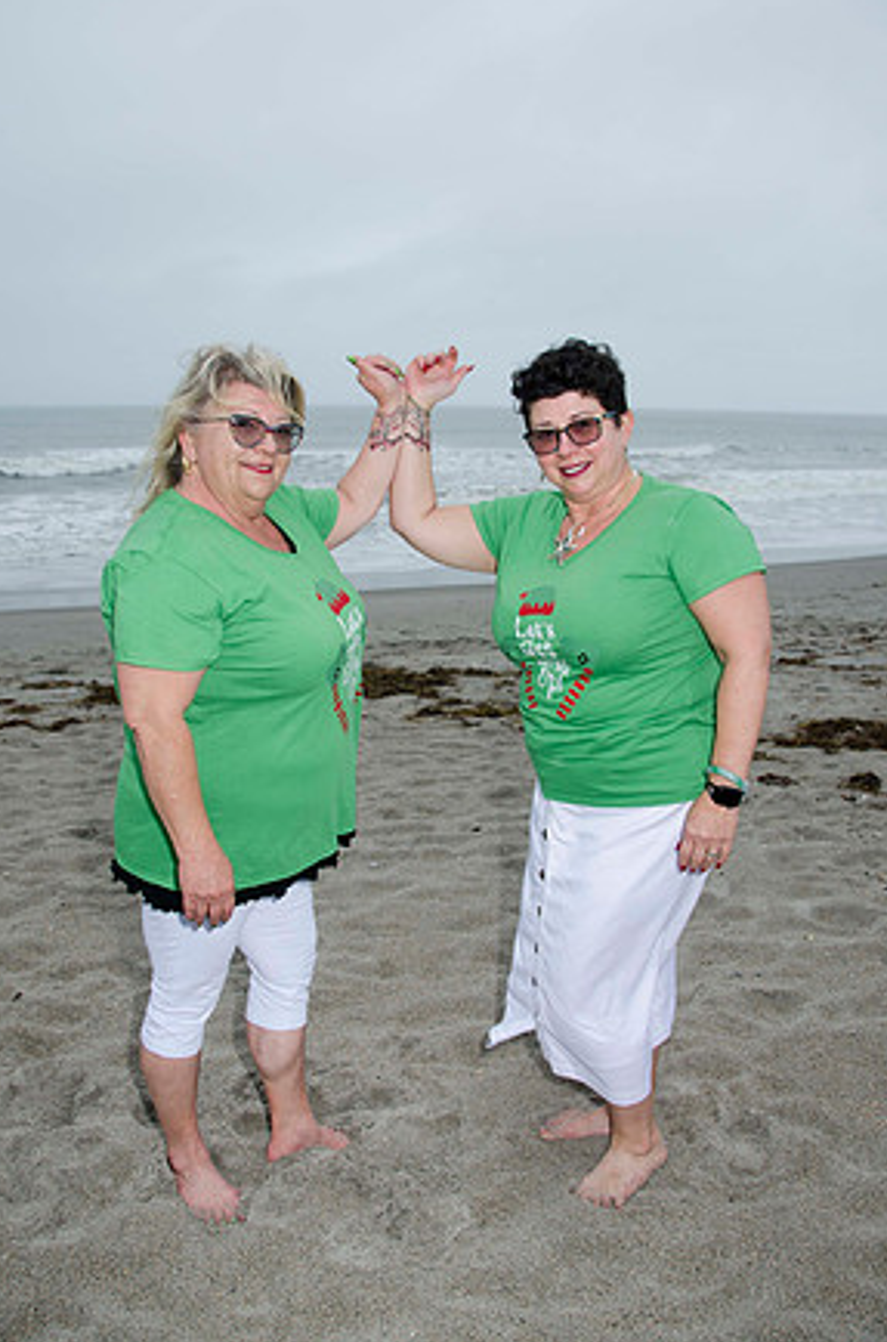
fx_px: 1041
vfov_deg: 65.6
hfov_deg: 46.2
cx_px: 436
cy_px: 652
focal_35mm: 28
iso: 100
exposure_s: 1/50
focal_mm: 18
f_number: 5.6
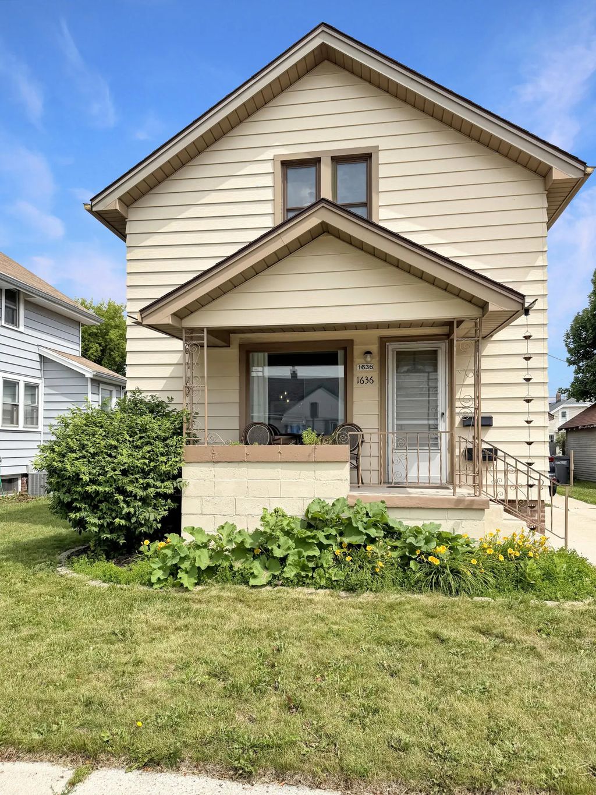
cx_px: 298
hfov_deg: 56.8
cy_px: 398
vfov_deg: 71.6
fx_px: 551
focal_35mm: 24
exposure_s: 1/4975
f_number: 1.78
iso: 80
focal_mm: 6.76
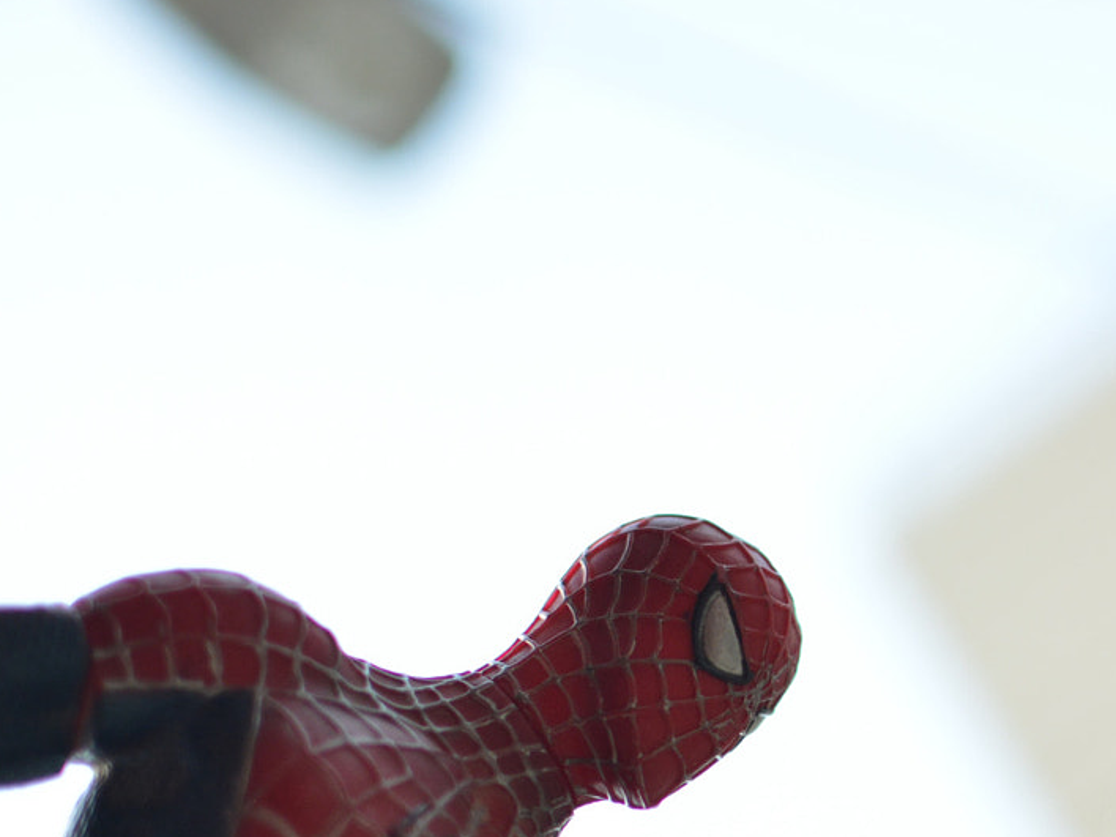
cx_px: 1048
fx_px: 3678
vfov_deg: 12.9
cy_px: 627
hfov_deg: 17.0
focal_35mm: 114
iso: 320
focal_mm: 35
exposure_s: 1/3200
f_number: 1.8
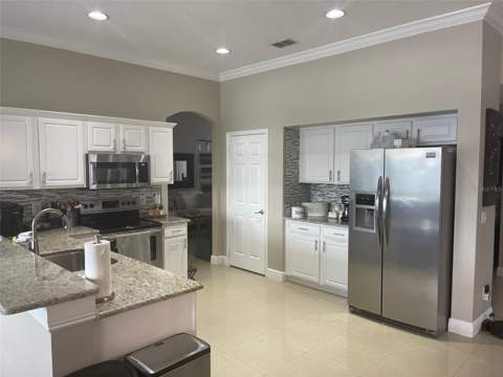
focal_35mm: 26
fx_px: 378
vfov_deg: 53.1
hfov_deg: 67.3
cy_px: 188
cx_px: 252
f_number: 1.6
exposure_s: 1/120
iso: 125
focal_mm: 5.1
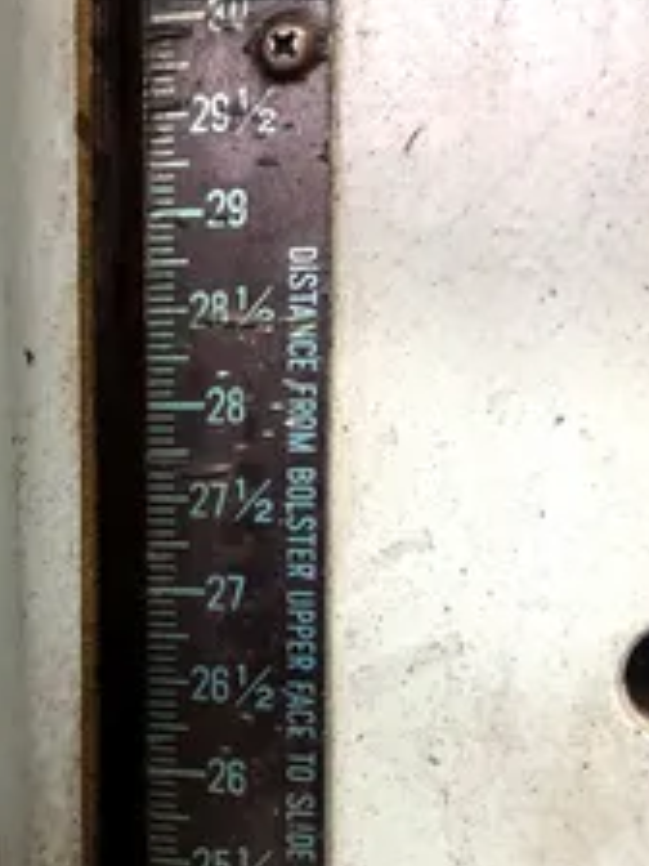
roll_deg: -2.2
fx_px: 1250
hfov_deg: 28.7
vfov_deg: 38.0
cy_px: 526
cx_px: 158
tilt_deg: -6.5
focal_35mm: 50
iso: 64
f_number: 1.8
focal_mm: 4
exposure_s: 1/15
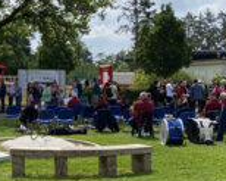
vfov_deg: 23.1
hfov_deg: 26.9
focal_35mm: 66
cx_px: -9
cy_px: 65
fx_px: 441
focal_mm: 4.2
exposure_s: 1/5025
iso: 32
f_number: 1.8
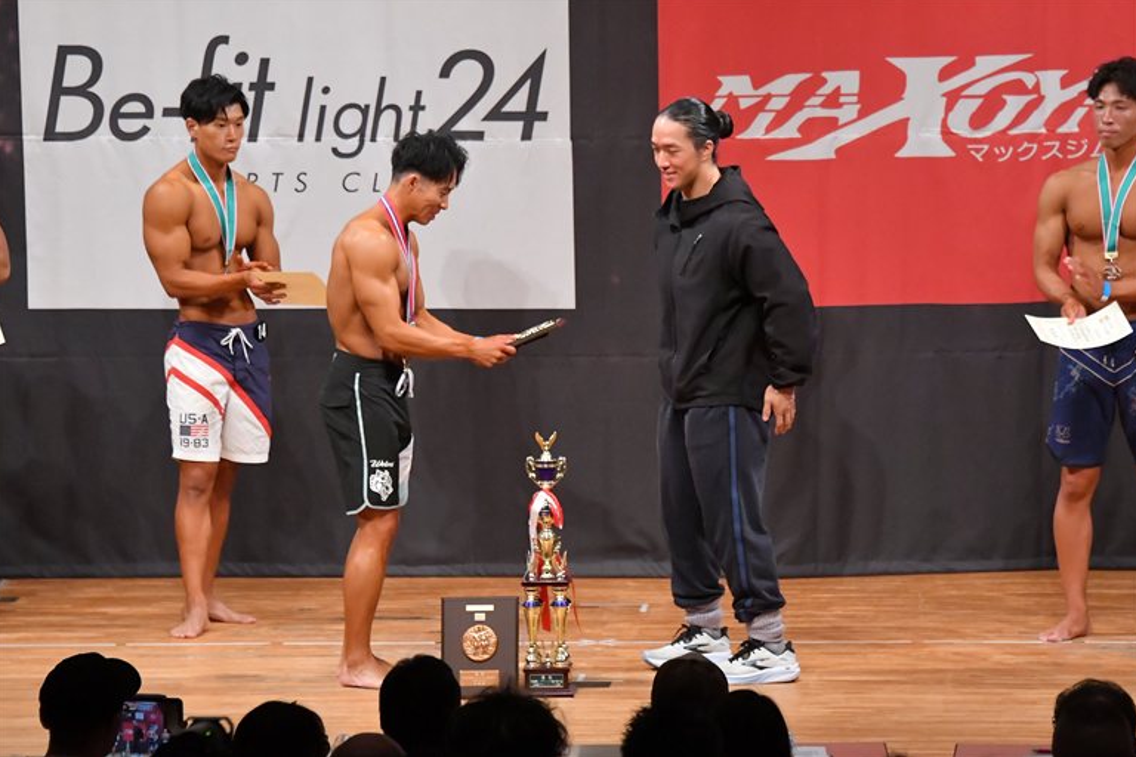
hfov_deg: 9.1
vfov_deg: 6.1
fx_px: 7163
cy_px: 377
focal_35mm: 227
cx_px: 569
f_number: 5.6
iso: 8000
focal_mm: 150
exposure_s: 1/400
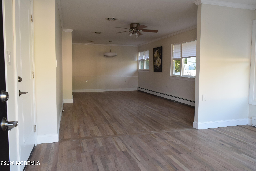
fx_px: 192
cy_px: 86
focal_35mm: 27
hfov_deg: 67.4
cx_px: 128
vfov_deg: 47.9
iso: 1100
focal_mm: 18
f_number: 8
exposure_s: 1/60
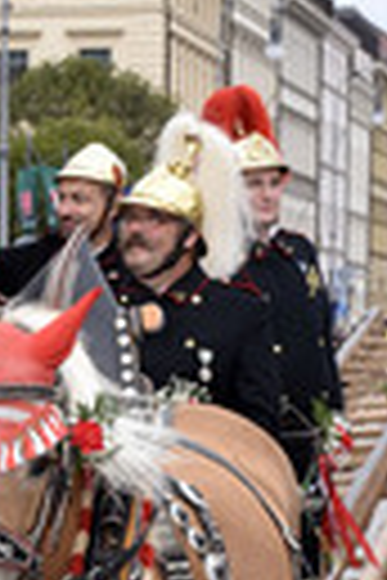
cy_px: 562
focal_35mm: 233
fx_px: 3757
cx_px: -112
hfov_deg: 5.9
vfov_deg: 8.8
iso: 320
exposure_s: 1/160
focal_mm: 50
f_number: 9
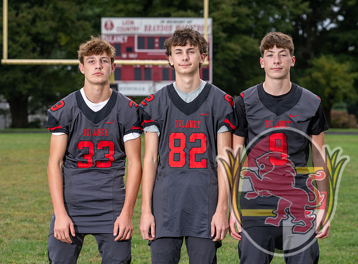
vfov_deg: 10.3
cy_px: 124
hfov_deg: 14.0
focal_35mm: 142
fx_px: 1460
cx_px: 198
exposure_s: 1/250
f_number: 5.6
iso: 80
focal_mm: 110
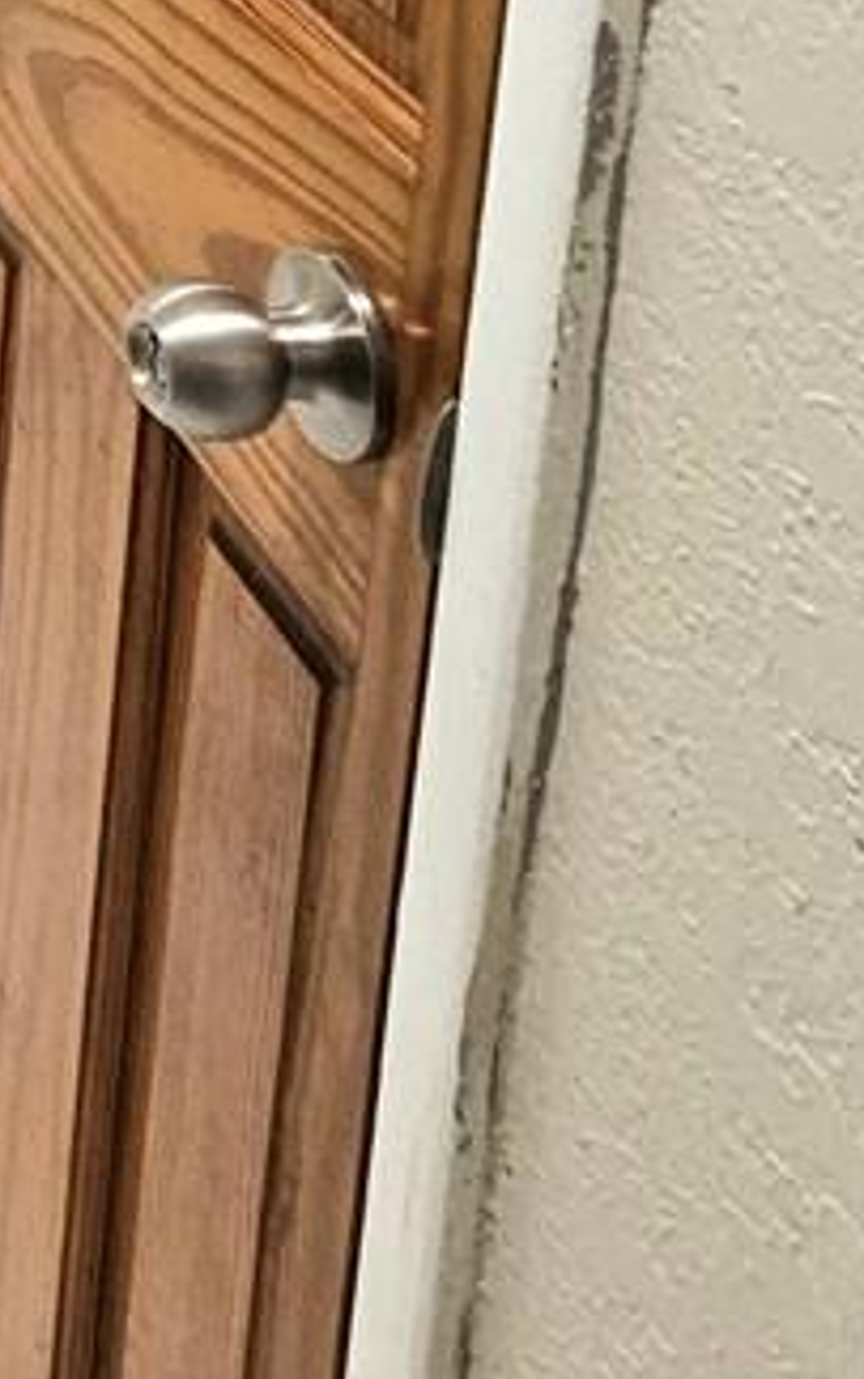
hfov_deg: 13.8
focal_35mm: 68
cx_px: -1196
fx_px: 2557
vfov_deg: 23.8
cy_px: -694
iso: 125
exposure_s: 1/60.2
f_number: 2.2
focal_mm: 2.2
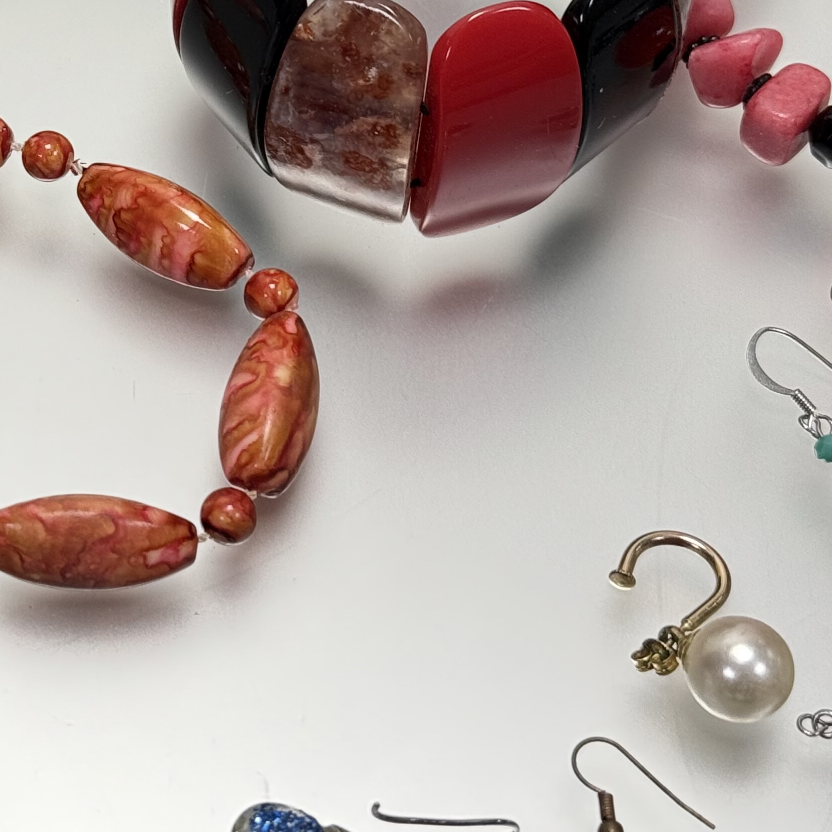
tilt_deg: -48.8
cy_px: 97
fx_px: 2801
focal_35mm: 103
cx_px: -142
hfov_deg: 16.3
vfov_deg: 16.7
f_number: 1.78
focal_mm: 6.76
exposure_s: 1/100
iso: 100
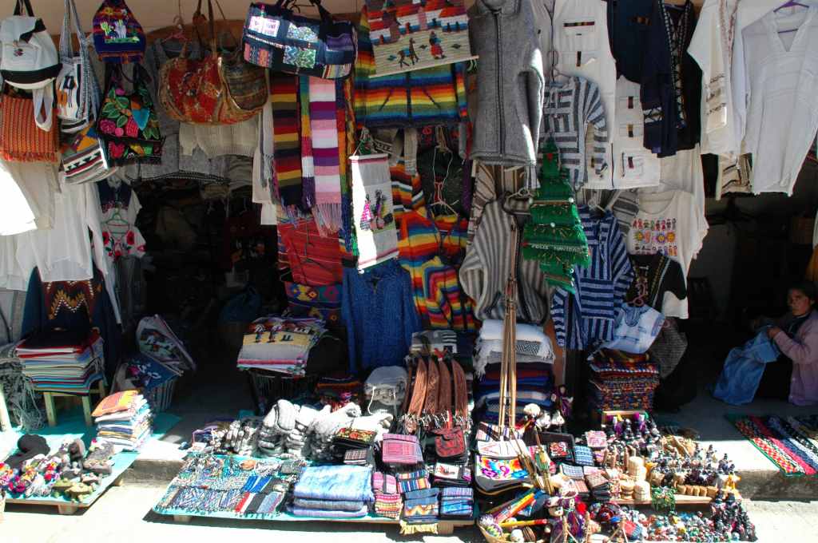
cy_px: 272
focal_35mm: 27
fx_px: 613
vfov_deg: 47.8
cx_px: 409
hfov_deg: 67.4
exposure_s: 1/320
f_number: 9
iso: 400
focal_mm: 18
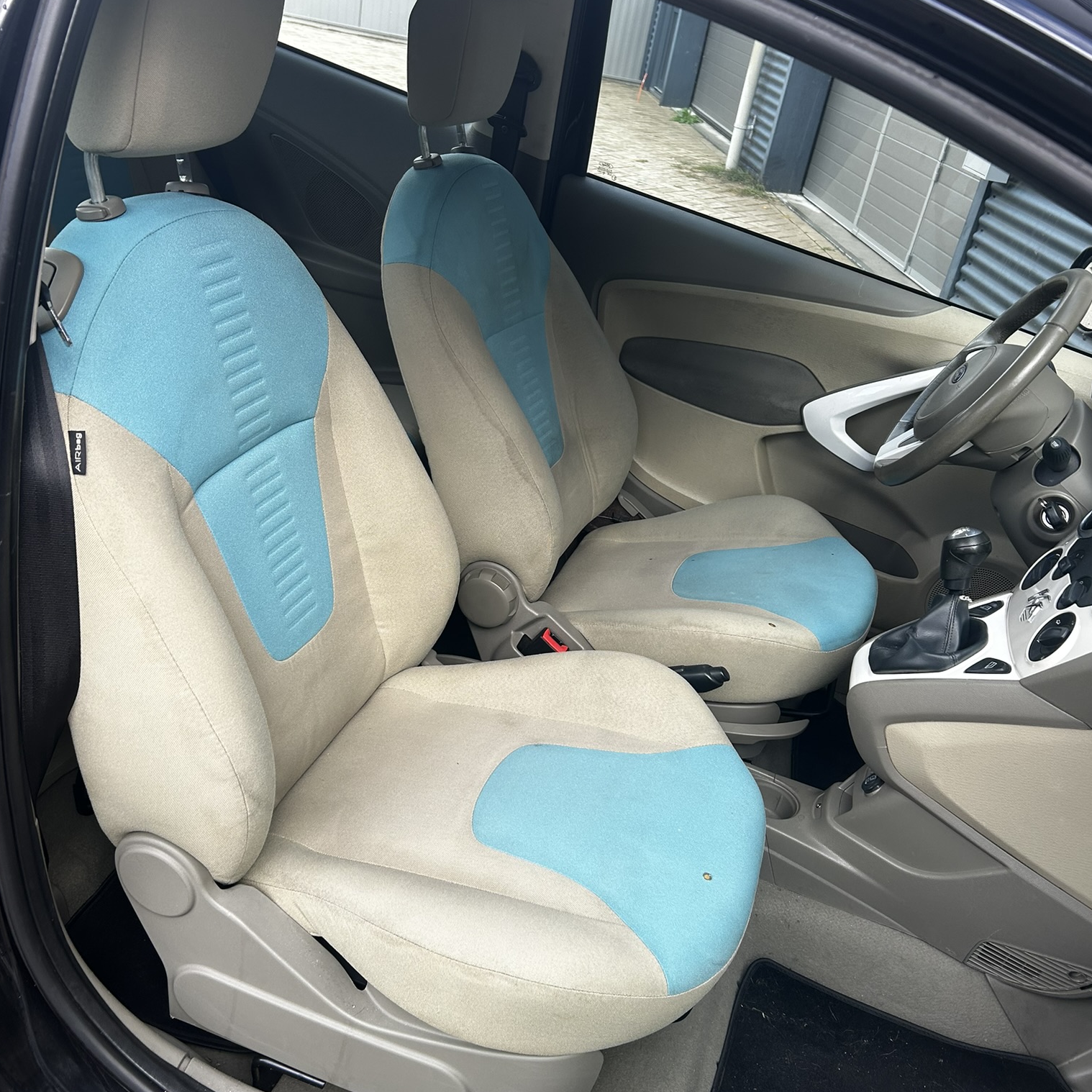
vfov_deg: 52.5
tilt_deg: -28.0
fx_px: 1106
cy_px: 557
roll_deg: -13.0
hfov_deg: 52.5
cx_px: 547
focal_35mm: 31
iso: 50
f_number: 1.5
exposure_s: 1/604
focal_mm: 5.7
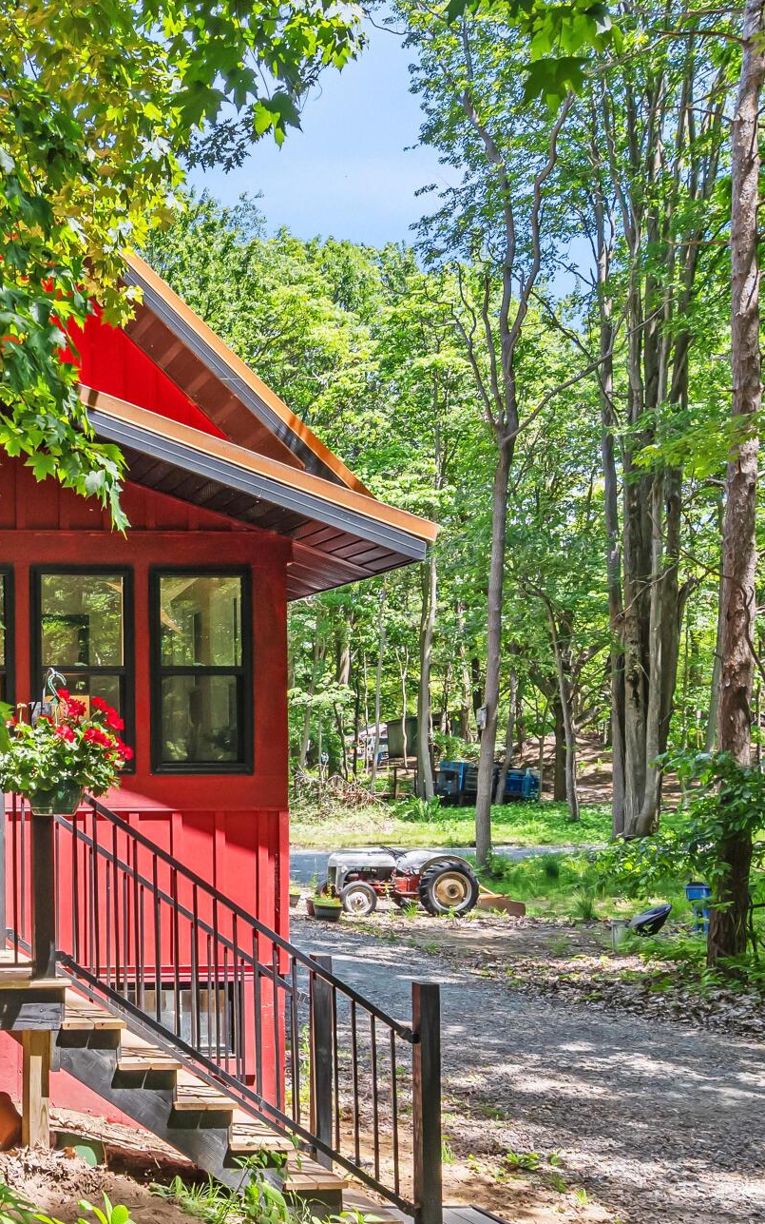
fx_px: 1267
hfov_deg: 28.7
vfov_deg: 51.5
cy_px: 657
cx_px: -177
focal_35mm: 38
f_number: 8
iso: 250
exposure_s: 1/25
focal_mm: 16
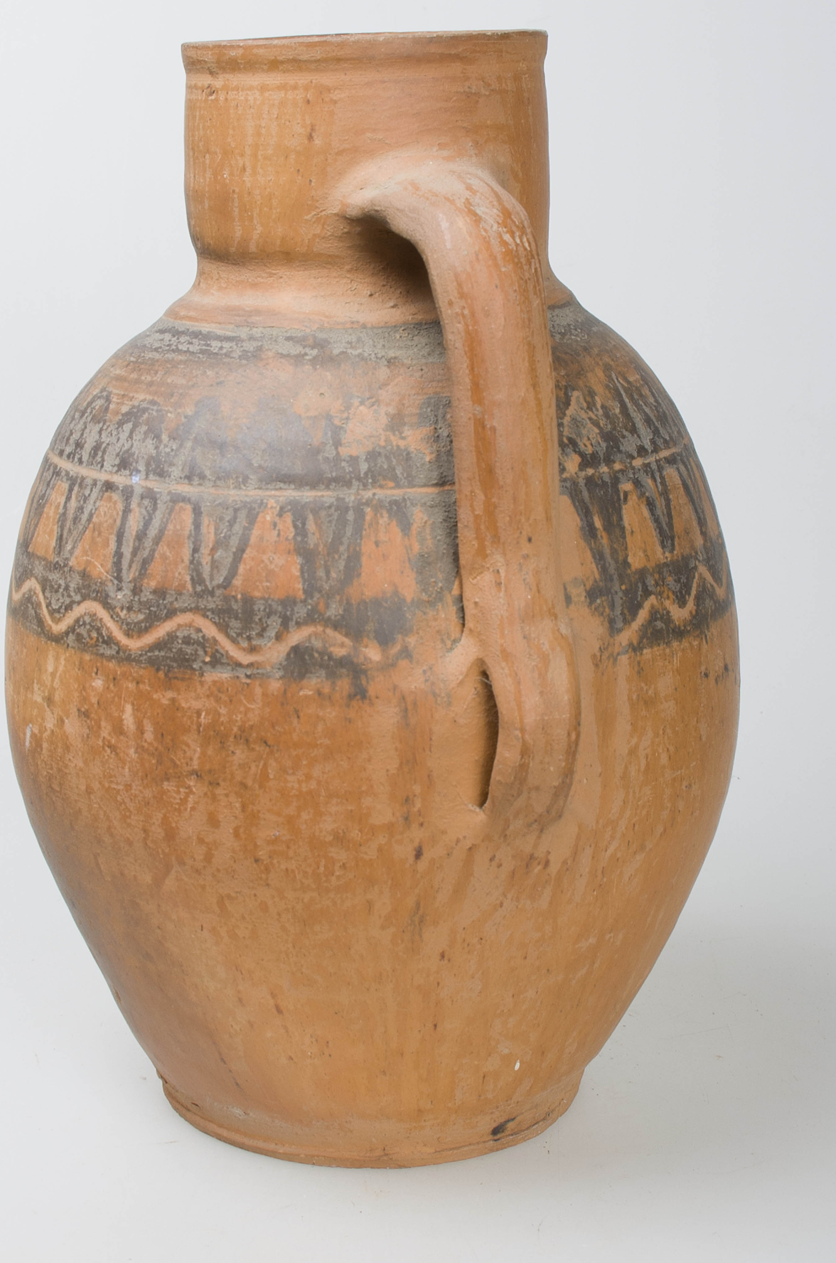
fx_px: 1260
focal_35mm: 36
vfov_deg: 53.1
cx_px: 395
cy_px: 555
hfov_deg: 36.7
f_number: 6.3
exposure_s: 1/200
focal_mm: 20
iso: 100
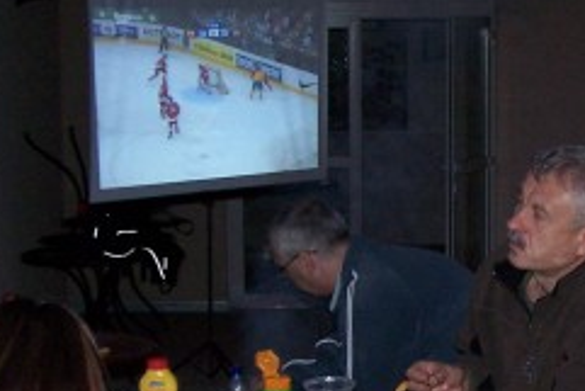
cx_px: 527
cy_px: 328
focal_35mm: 105
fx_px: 1707
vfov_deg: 13.0
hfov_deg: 19.1
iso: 140
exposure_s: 1/60
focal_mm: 6.3
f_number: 2.8
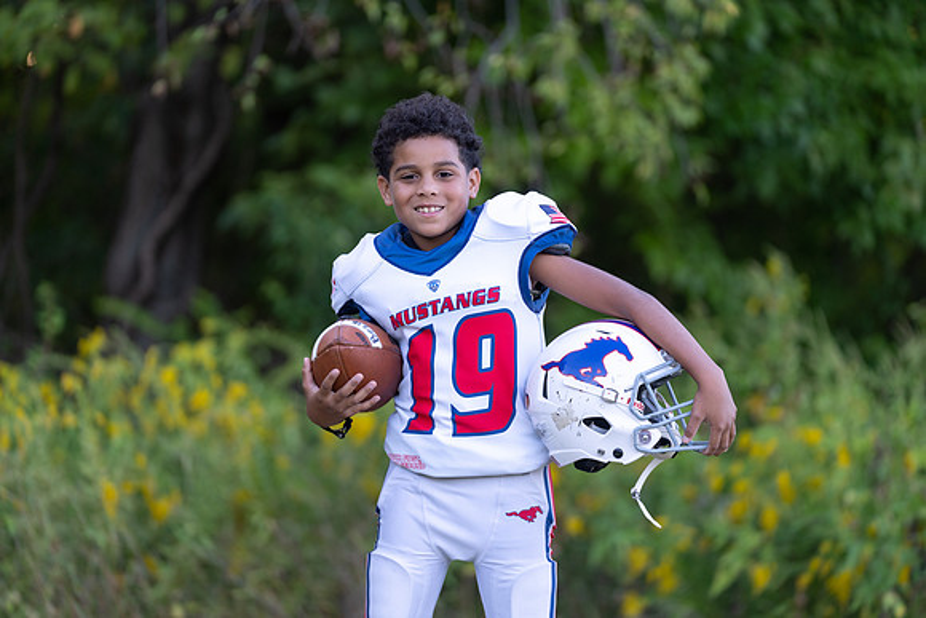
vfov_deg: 9.4
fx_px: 3756
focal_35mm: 146
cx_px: 463
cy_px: 309
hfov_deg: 14.1
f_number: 2.8
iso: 320
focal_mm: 146
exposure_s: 1/320
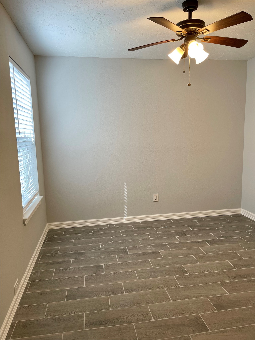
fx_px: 255
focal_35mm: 26
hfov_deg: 53.1
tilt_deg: -8.8
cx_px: 128
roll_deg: +1.4
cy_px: 170
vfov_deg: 67.3
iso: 100
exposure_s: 1/120
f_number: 1.6
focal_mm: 5.1
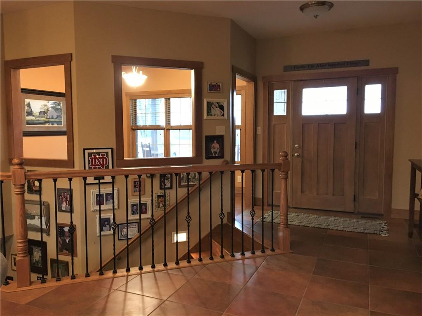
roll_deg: +0.6
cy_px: 158
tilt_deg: -3.2
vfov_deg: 48.2
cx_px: 211
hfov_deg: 61.7
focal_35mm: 29
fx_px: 354
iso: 200
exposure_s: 1/24
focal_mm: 4.15
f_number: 2.2
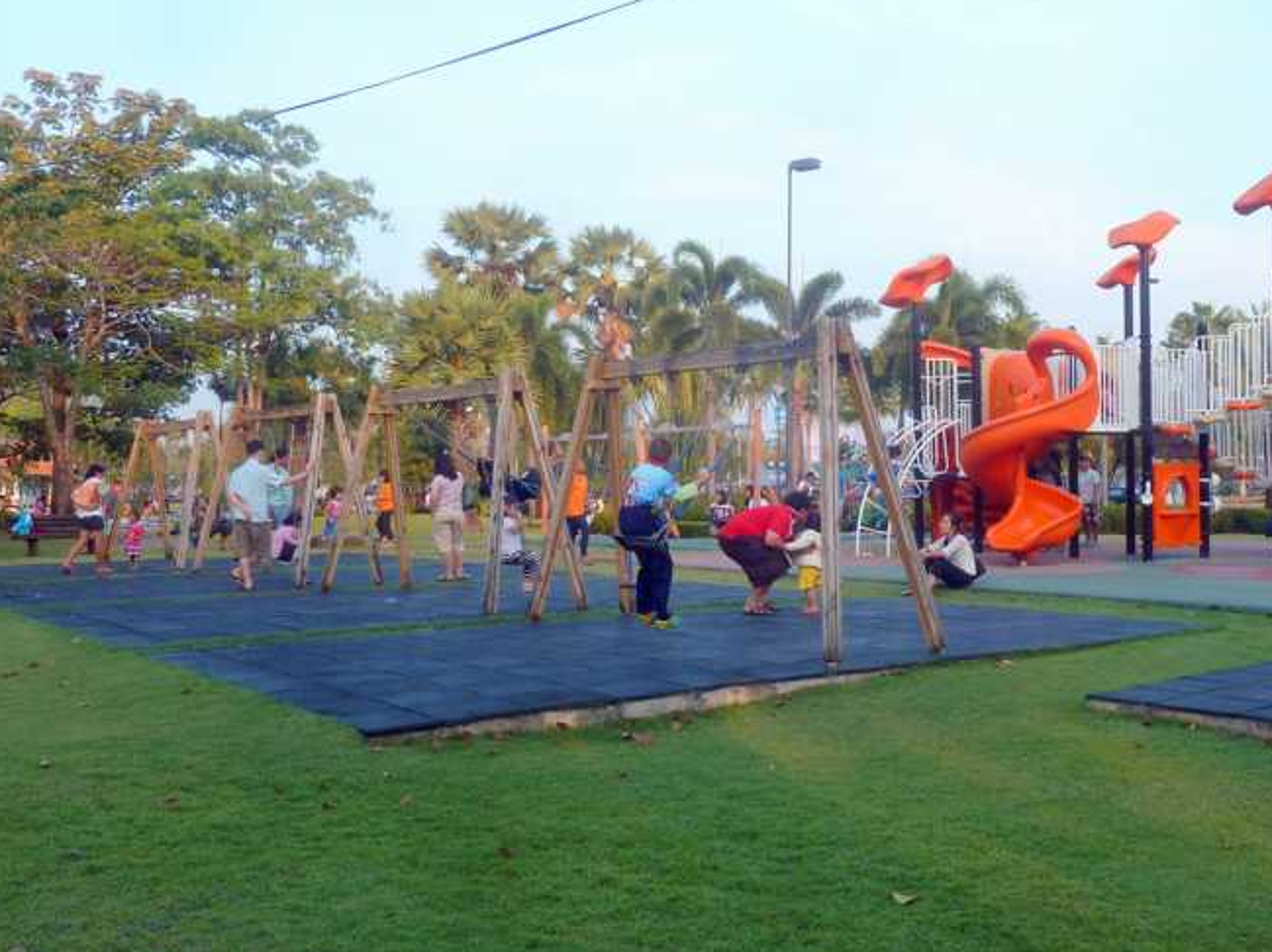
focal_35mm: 37
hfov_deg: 49.8
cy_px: 464
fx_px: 1359
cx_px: 776
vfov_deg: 38.6
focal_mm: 5
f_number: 3.4
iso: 80
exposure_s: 1/100
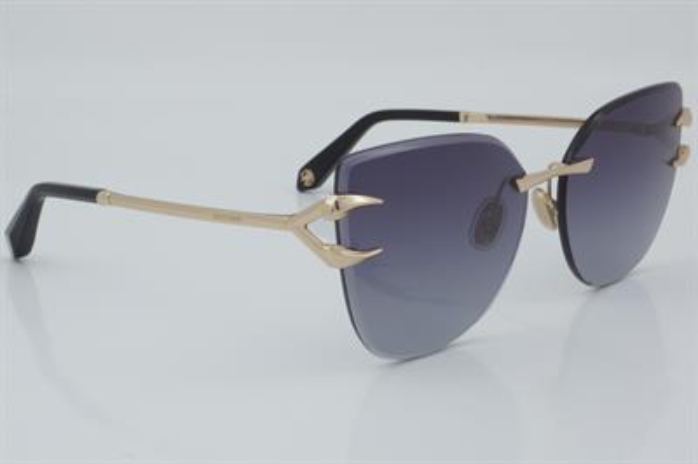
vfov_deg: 18.2
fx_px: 1453
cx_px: 349
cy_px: 232
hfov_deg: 27.0
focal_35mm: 75
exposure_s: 1/4
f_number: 32
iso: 100
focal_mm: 50
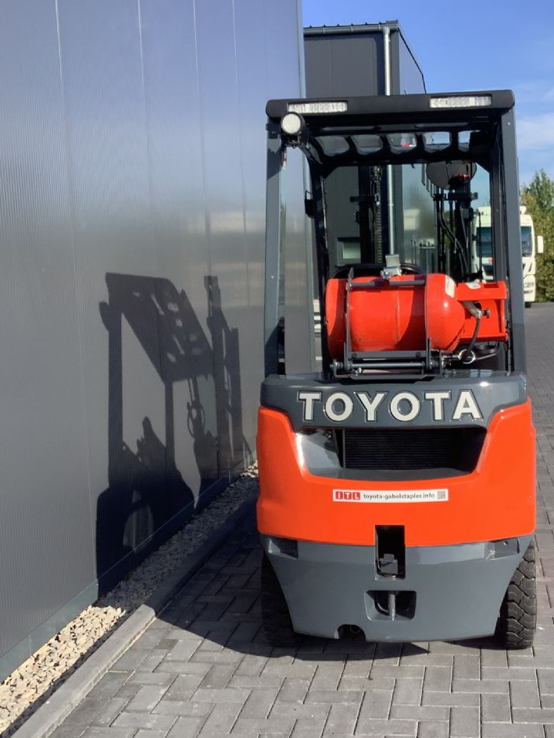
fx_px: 896
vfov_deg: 44.8
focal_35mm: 42
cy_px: 373
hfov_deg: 33.9
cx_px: 391
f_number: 2.4
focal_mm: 3.3
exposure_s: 1/721
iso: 25
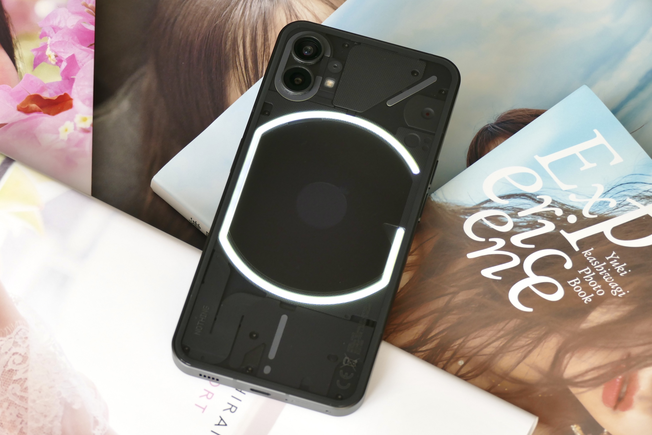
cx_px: 326
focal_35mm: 139
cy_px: 218
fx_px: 2517
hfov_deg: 14.8
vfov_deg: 9.9
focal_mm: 50.69
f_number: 4.5
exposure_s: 1/80
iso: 320
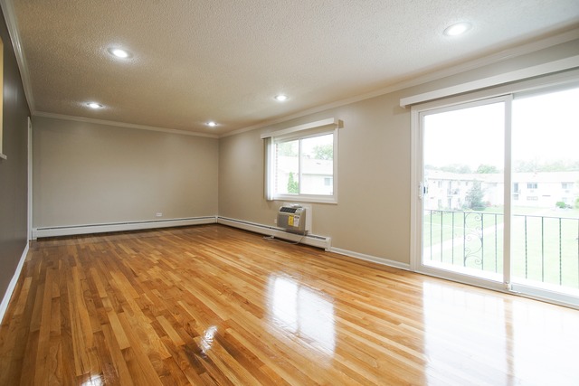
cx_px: 290
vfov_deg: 70.5
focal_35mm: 17
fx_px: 273
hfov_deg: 93.3
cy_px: 193
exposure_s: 1/15
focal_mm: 17
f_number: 9
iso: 500
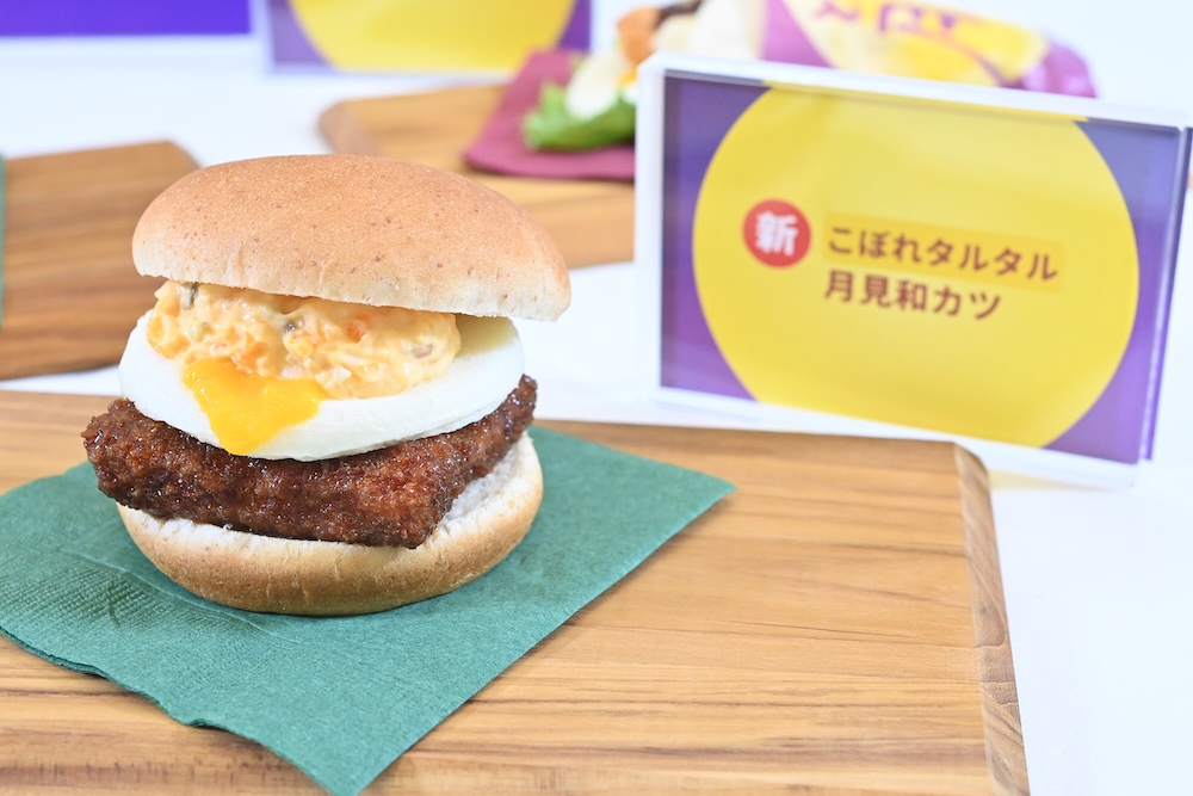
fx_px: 1988
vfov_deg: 22.6
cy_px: 398
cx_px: 596
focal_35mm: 60
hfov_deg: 33.4
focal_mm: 60
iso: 6400
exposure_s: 1/200
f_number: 9
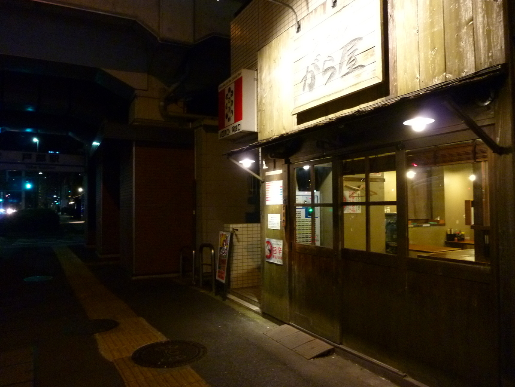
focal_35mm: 25
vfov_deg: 54.9
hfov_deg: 69.4
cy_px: 194
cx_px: 258
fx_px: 372
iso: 400
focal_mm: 4.5
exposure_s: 1/6
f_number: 3.3
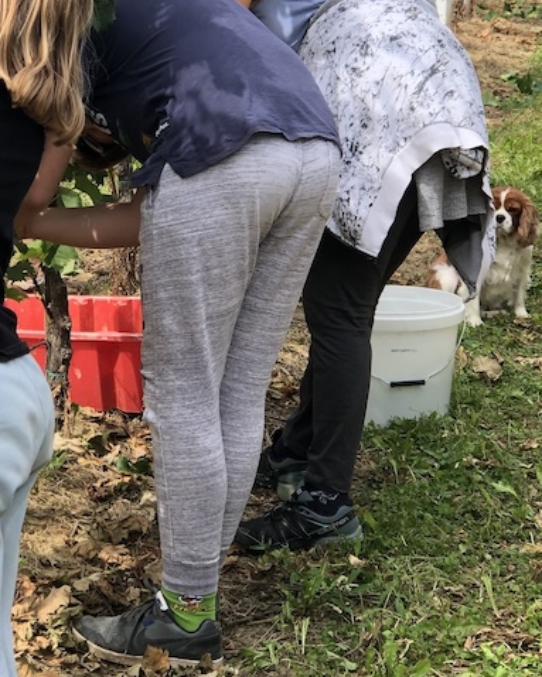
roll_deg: -2.0
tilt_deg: -0.9
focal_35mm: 124
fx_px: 2487
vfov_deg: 15.5
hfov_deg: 12.4
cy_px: 224
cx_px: 109
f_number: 2.8
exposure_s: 1/142
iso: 20
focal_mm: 6.6
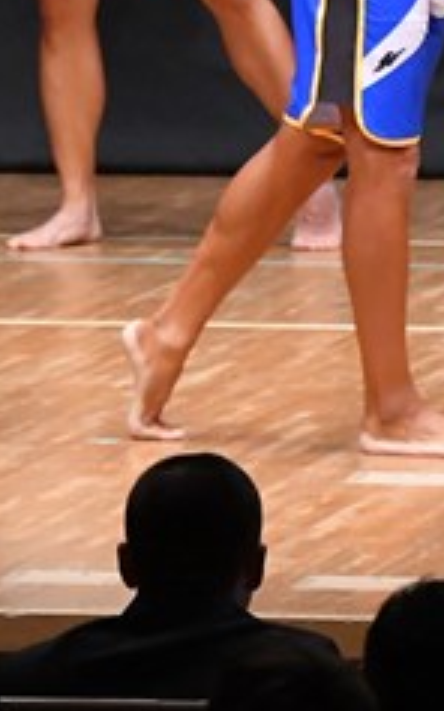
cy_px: -42
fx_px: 13987
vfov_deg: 2.9
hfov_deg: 1.8
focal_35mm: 722
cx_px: 464
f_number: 5.6
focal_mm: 145
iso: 8000
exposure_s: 1/400
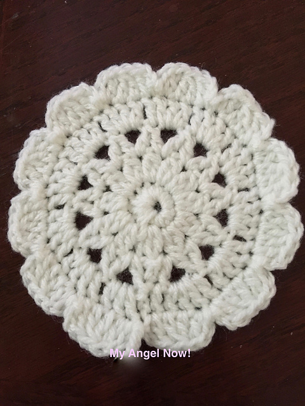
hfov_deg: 48.2
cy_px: 203
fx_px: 341
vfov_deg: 61.7
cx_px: 152
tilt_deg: -83.9
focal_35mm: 29
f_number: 2.2
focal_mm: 4.15
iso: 200
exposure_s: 1/8
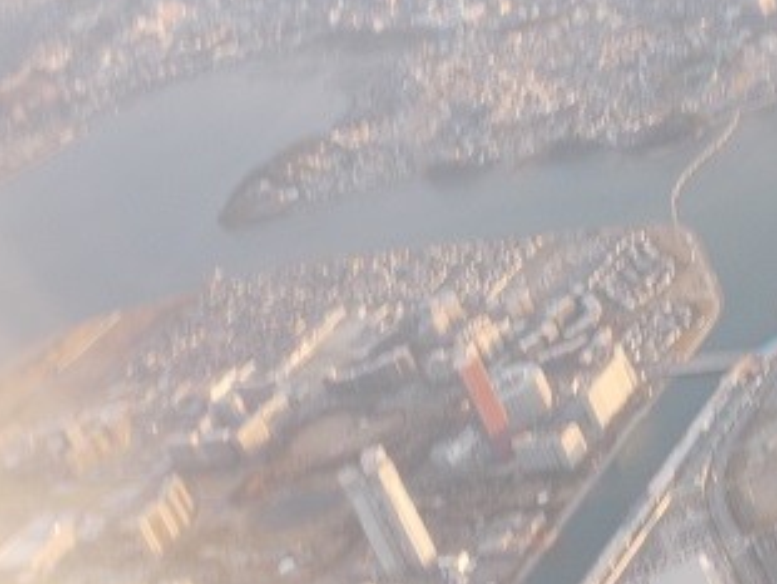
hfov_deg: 20.0
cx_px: 518
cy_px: 266
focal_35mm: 98
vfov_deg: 15.1
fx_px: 2201
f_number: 5.3
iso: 160
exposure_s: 1/60
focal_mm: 11.8
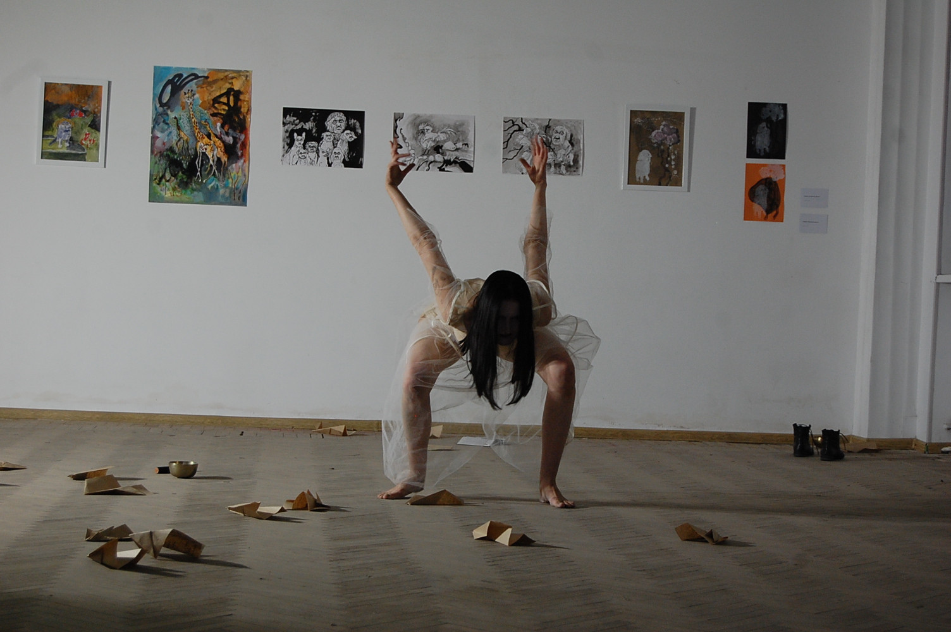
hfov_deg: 29.3
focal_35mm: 69
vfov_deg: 19.7
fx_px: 1821
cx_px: 476
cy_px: 316
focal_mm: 46
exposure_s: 1/25
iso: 800
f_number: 5.3
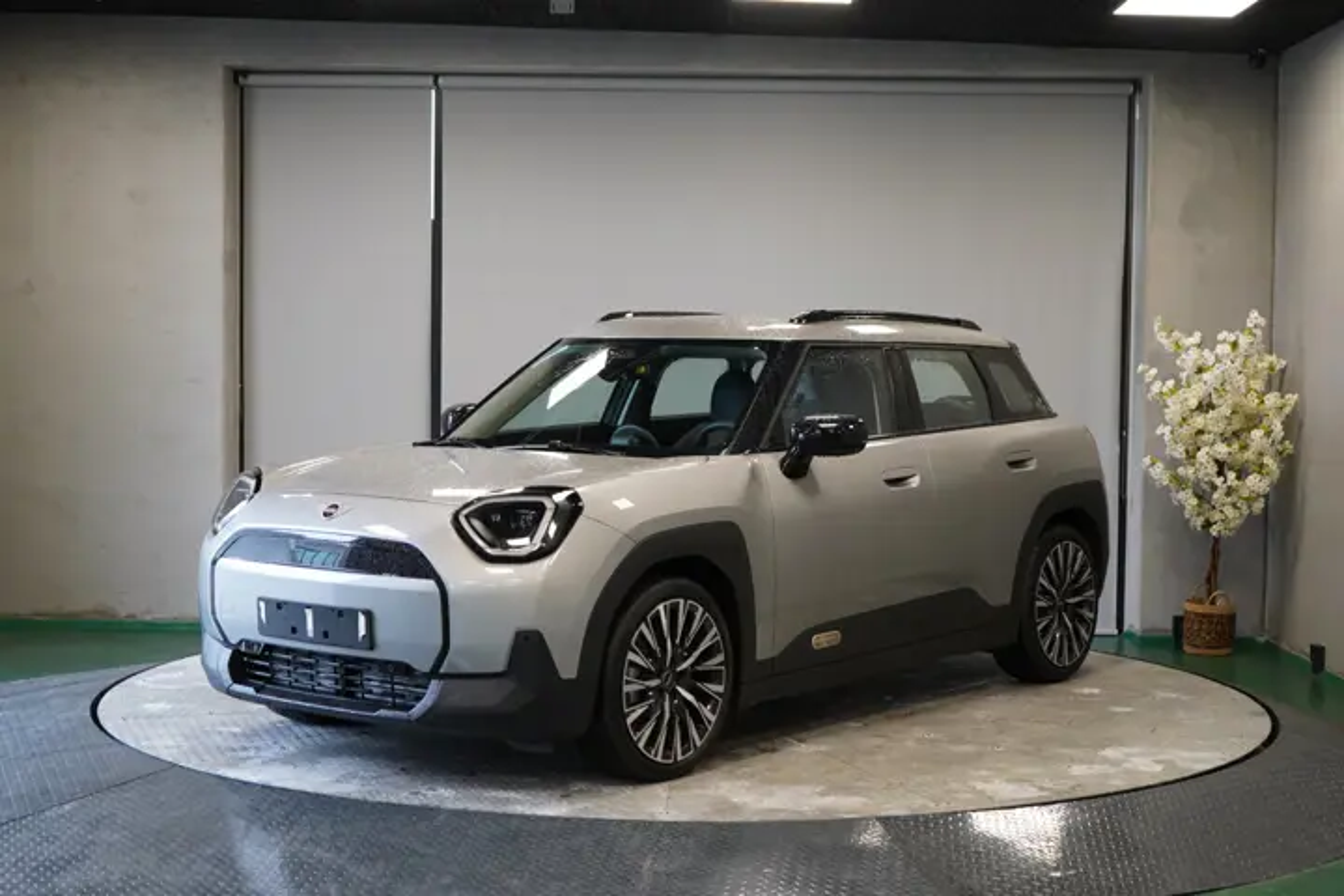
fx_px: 1979
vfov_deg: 25.5
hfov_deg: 37.5
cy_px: 448
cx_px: 672
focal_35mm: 53
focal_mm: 53
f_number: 5
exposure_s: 1/160
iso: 2000
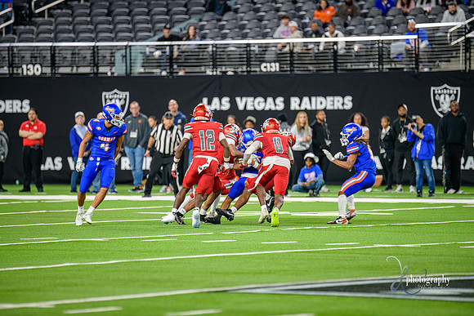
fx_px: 3161
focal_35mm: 240
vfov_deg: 5.7
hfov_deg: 8.6
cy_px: 158
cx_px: 237
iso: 1000
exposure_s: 1/400
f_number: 2.8
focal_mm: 240
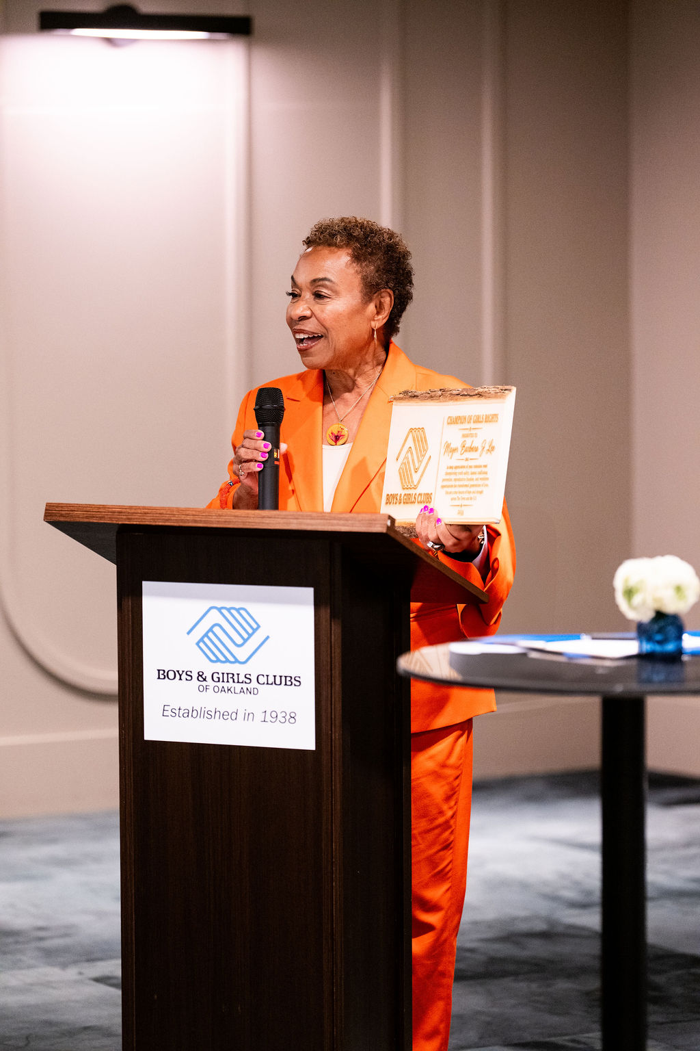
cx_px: 350
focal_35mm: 135
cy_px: 526
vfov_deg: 15.2
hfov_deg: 10.2
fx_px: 3937
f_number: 2.8
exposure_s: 1/100
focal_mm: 135
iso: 2500
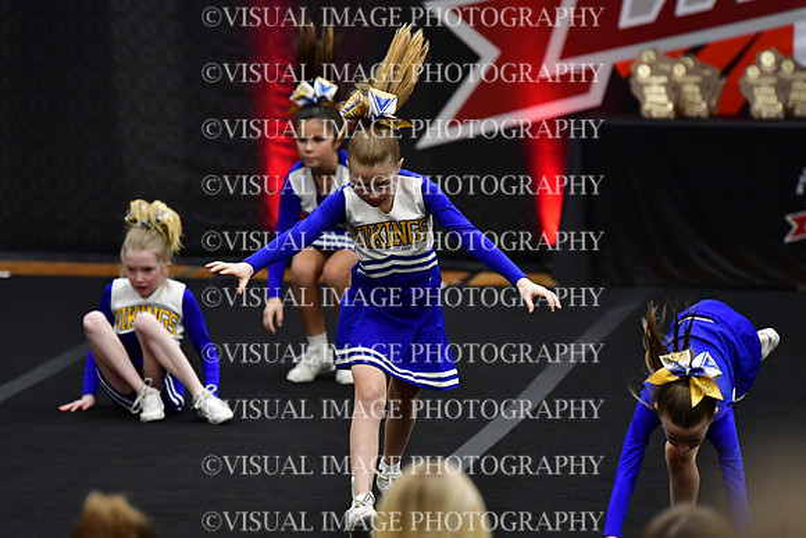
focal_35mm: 255
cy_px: 269
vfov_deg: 5.4
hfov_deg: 8.1
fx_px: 5710
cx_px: 403
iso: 4000
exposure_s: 1/800
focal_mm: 170
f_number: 2.8
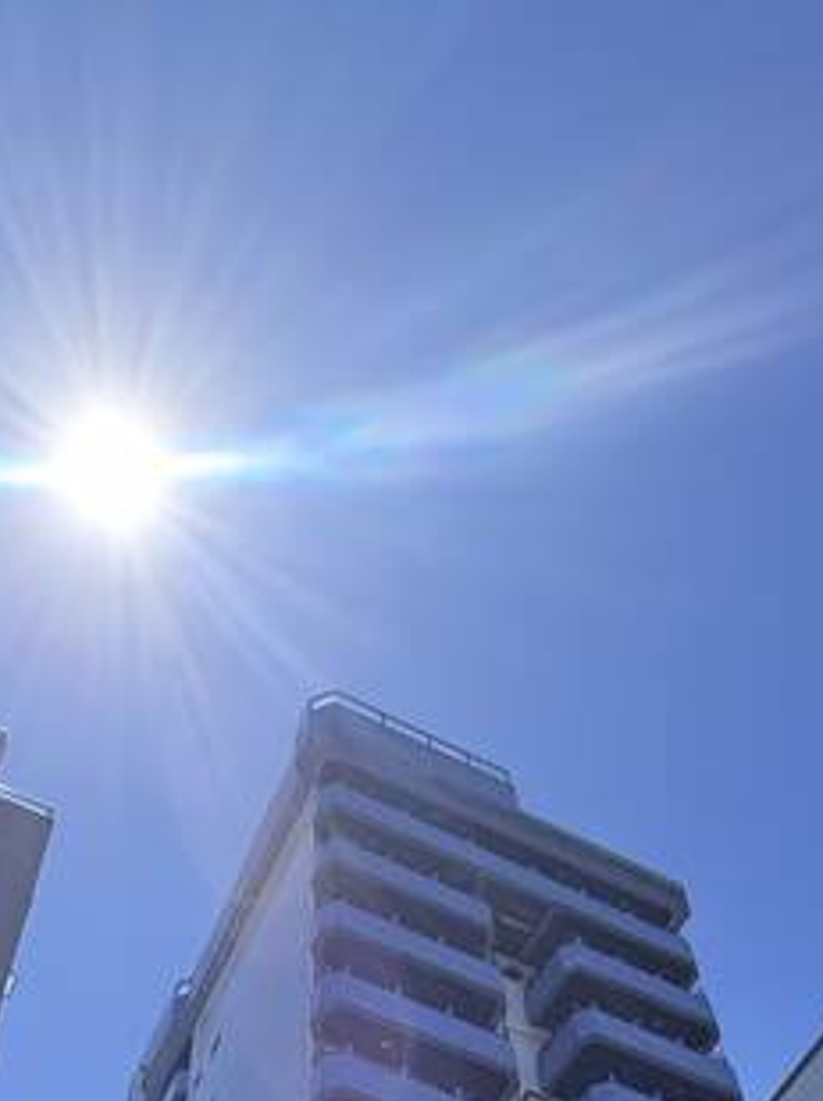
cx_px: 399
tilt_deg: +49.2
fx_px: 1557
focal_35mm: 49
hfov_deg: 29.6
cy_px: 1208
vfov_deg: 33.9
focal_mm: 2.22
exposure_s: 1/1395
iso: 50
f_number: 2.2
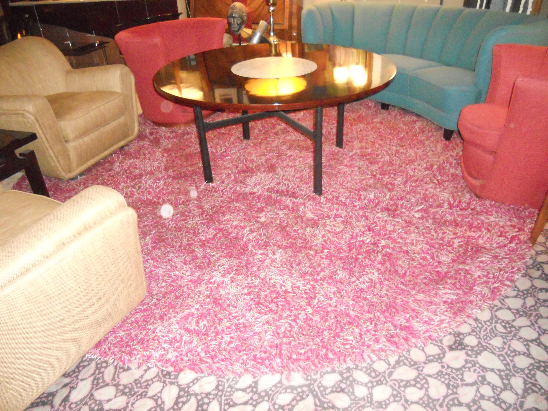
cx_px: 274
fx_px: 427
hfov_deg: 65.3
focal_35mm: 27
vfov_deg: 51.4
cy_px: 206
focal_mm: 4.9
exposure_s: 1/25
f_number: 3.2
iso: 1250
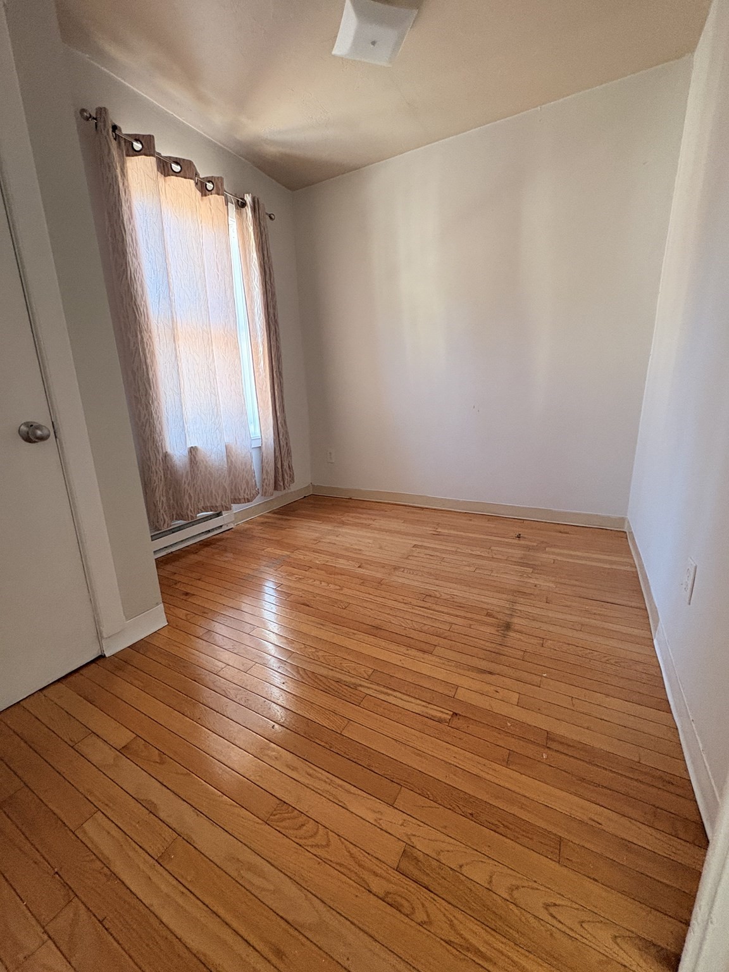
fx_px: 393
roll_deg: +1.2
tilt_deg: -13.5
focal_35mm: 14
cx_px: 364
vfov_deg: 102.1
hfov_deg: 85.7
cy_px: 486
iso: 500
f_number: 2.2
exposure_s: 1/60
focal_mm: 2.22
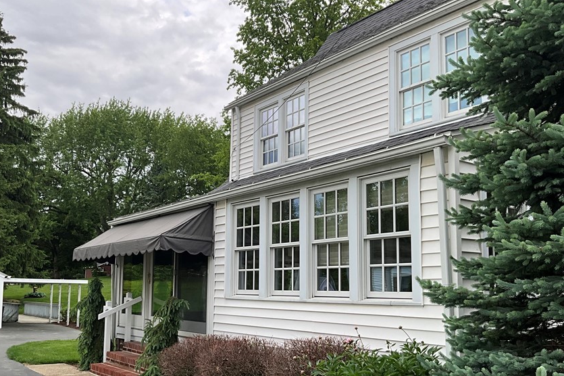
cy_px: 235
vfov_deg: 35.7
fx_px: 579
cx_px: 230
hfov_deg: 51.6
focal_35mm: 37
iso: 25
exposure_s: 1/250
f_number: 1.8
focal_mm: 3
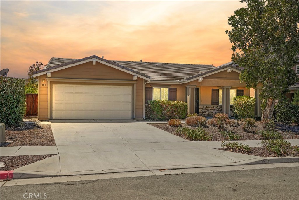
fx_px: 249
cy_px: 100
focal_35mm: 30
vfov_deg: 43.6
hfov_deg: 61.9
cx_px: 150
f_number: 10
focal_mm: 30
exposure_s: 1/125
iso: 100
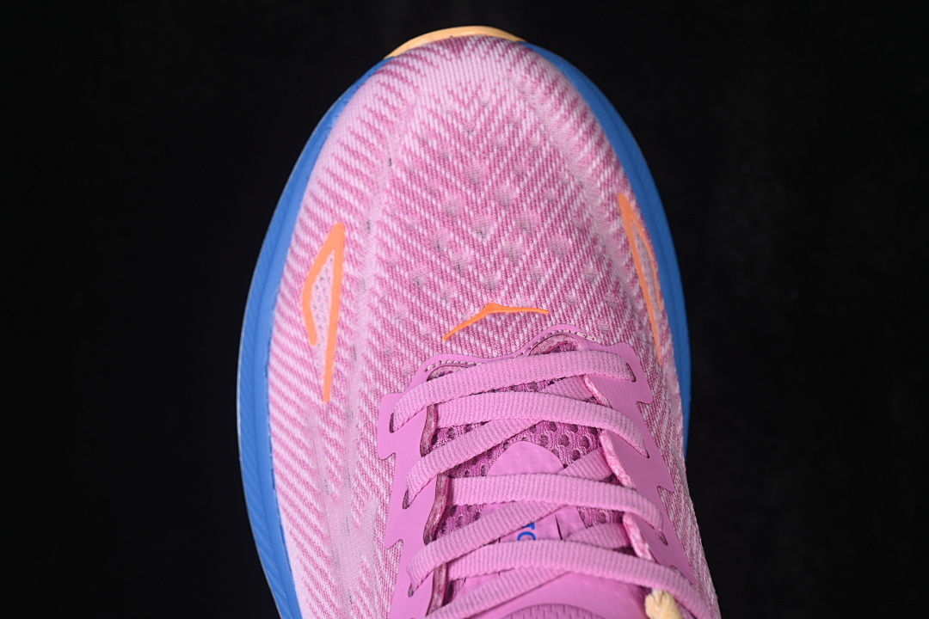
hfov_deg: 27.0
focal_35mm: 75
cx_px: 464
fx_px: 1935
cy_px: 310
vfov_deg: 18.2
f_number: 7.1
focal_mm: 50
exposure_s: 1/80
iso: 160
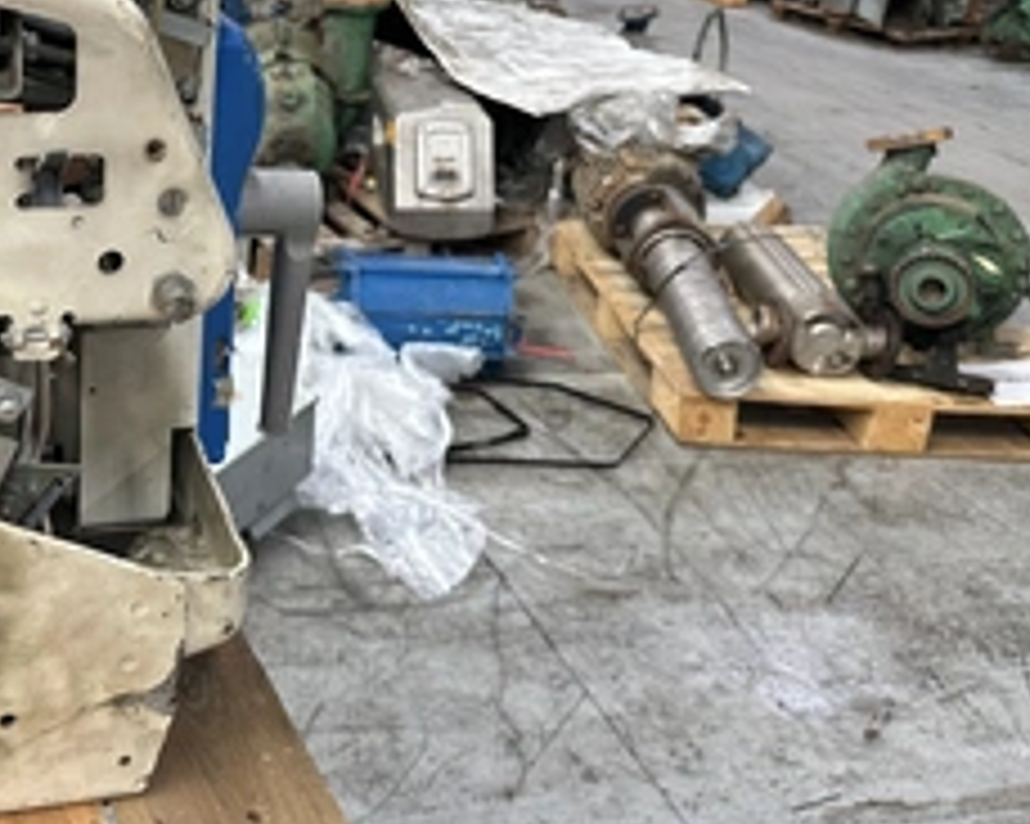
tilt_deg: -17.4
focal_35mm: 41
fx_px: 1249
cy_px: 194
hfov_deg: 42.3
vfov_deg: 35.5
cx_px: 171
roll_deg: -2.5
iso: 250
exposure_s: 1/60
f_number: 1.78
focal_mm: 6.86
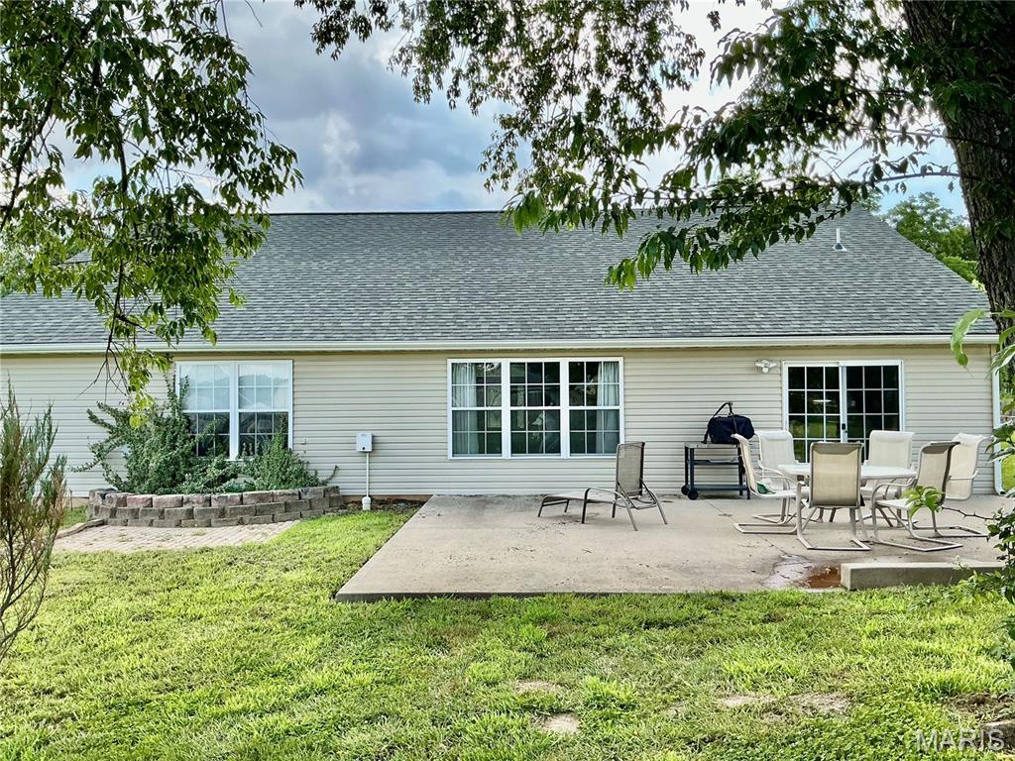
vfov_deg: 48.2
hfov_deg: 61.7
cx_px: 508
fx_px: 850
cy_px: 380
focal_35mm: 29
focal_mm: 3
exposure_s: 1/457
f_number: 1.8
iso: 25
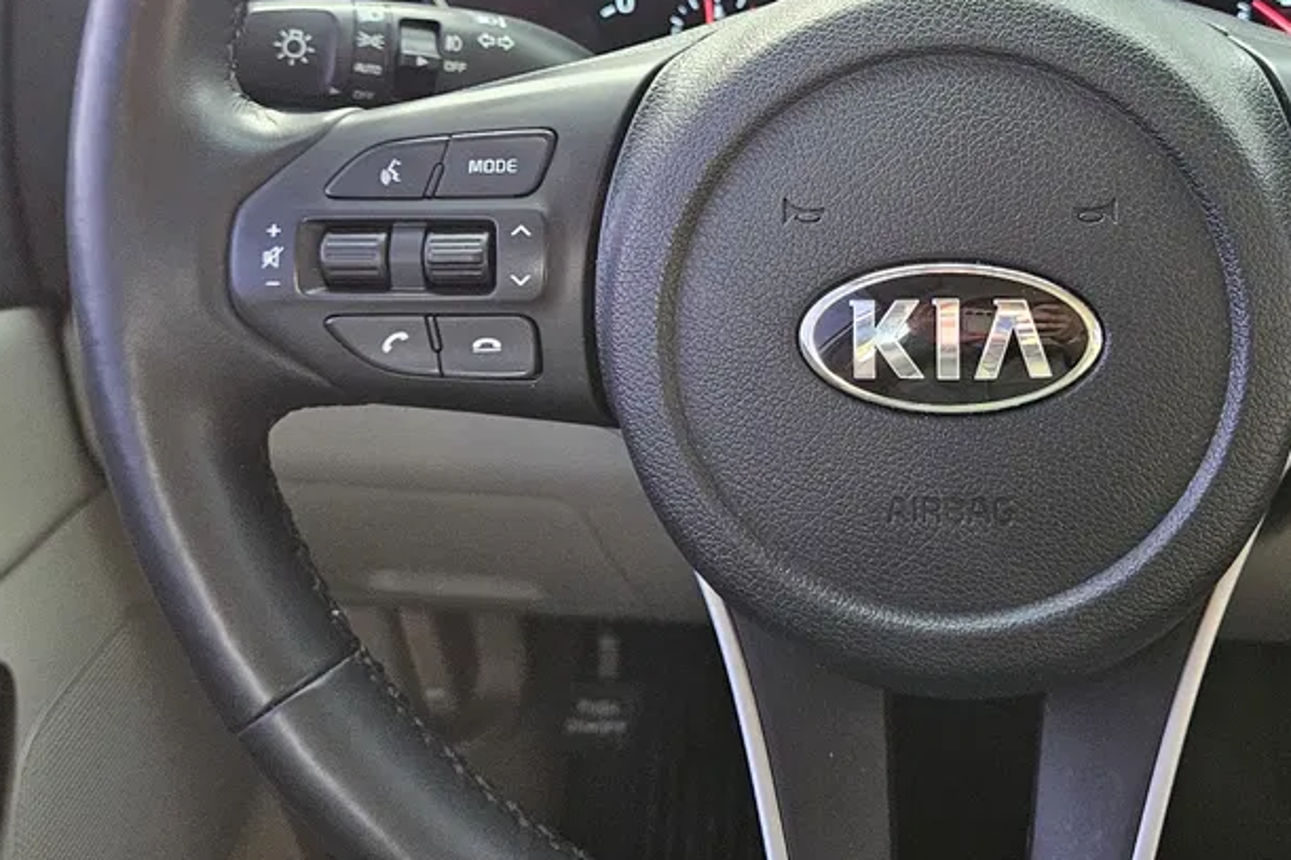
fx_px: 1685
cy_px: 213
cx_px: 909
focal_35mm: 47
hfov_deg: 41.1
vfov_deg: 28.2
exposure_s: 1/120
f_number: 1.8
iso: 640
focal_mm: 5.4
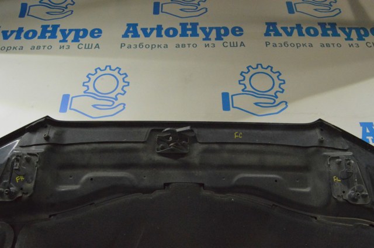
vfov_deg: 43.5
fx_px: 311
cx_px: 187
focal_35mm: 30
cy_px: 124
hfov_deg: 62.0
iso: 6400
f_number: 20
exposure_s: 1/30
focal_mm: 20
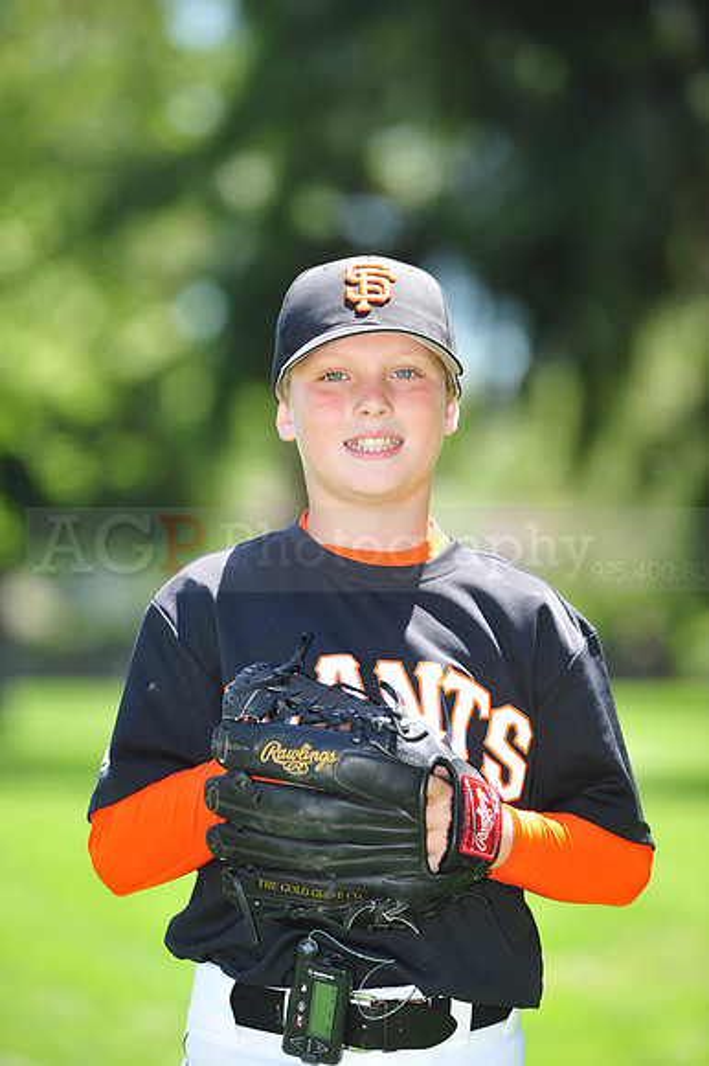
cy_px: 533
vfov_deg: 10.3
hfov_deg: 6.9
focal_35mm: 200
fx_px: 5915
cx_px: 354
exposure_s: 1/320
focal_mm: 200
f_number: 4.5
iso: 200
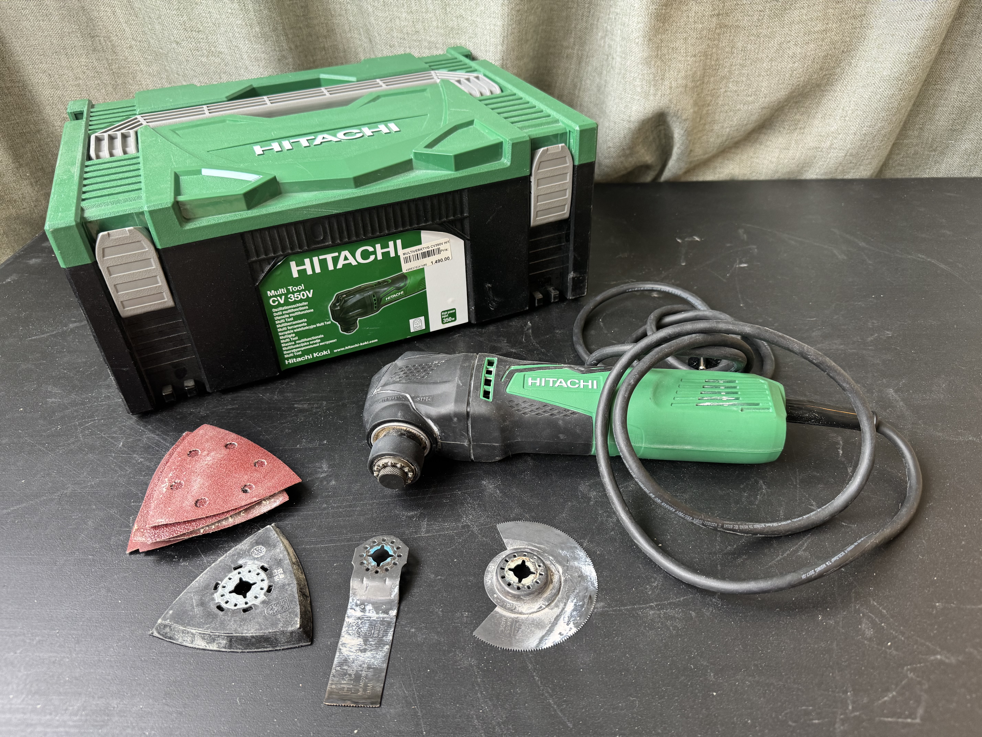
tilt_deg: -37.7
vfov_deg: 56.8
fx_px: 681
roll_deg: +0.7
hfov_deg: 71.6
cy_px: 368
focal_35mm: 24
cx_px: 491
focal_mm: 6.76
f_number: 1.78
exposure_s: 1/61
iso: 200
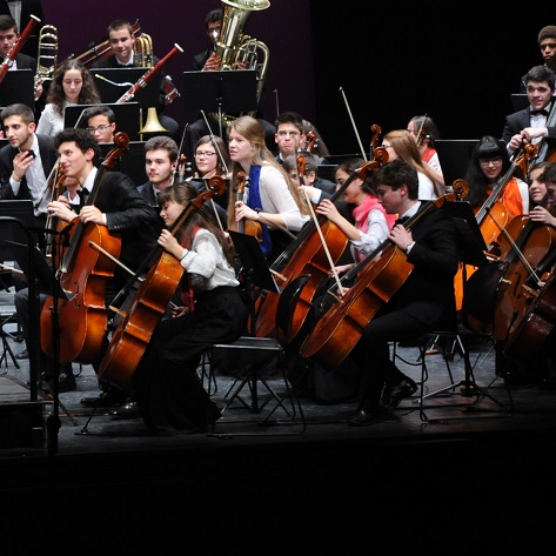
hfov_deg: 8.9
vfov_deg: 9.0
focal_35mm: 195
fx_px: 3544
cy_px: 165
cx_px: -88
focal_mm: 85
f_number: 6.3
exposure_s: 1/80
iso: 2000
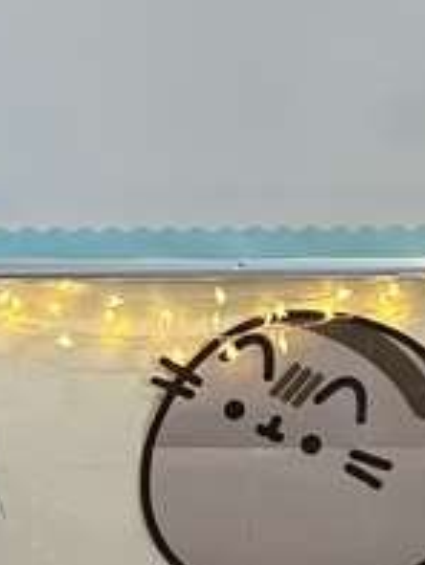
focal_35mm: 135
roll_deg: -0.9
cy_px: 336
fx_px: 2208
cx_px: 55
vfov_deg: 14.6
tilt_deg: -10.6
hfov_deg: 10.9
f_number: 1.5
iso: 80
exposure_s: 1/62
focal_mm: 5.7
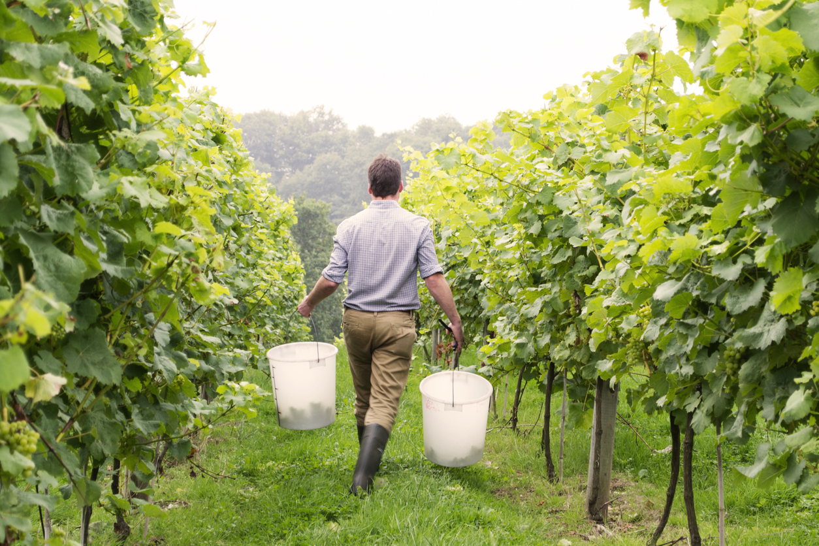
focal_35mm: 82
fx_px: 1877
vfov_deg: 16.6
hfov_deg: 24.6
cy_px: 273
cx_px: 410
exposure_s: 1/60
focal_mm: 55
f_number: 5.6
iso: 100
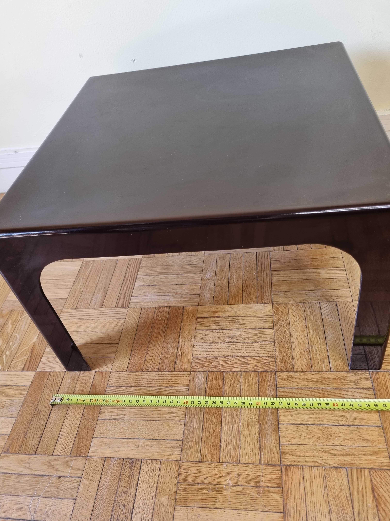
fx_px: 391
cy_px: 260
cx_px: 195
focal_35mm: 26
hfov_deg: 53.1
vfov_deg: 67.3
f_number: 1.8
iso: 160
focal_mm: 5.4
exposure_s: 1/100
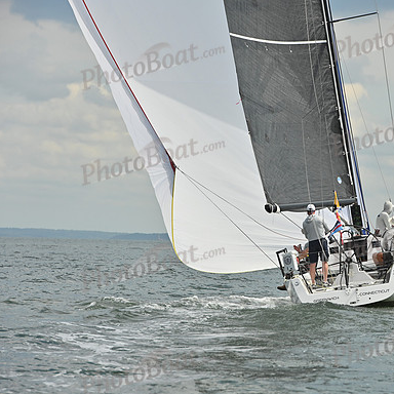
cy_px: 198
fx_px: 3309
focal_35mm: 257
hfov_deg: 6.8
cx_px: 279
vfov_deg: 6.8
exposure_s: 1/1600
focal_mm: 200
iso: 320
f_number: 8
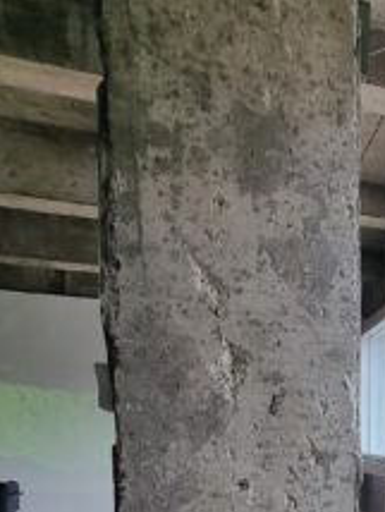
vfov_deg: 38.5
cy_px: 536
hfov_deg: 27.6
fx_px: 622
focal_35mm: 42
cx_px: 522
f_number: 2.2
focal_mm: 2.2
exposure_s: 1/417
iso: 50
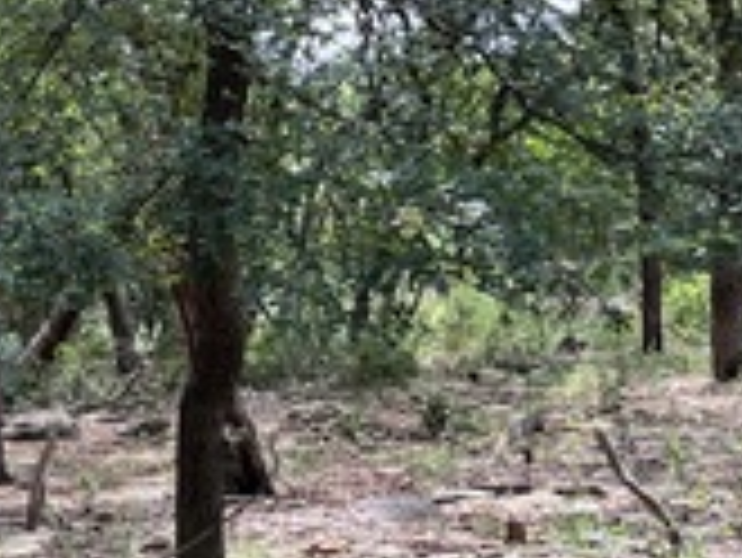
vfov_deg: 14.4
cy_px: 572
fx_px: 2167
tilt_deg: -7.6
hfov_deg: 16.5
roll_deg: +2.0
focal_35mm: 101
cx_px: -571
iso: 50
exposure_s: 1/394
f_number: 1.6
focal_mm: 5.1
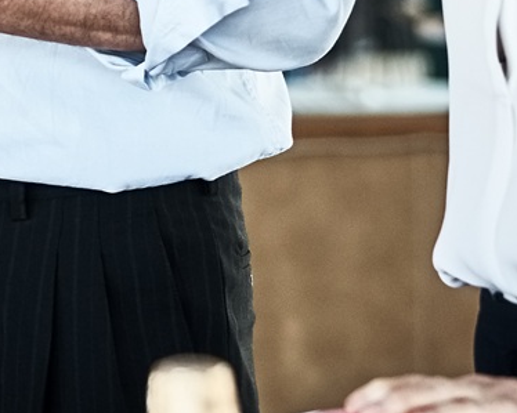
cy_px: -284
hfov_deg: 6.1
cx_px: -369
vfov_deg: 4.9
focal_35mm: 314
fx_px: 4803
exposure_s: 1/250
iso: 320
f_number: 2
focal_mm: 50
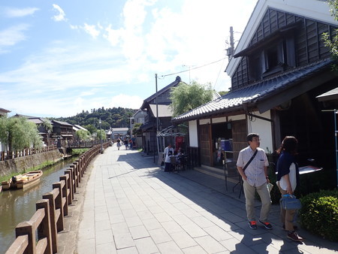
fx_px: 244
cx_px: 169
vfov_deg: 54.9
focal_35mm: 25
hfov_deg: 69.4
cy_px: 127
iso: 100
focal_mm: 4.5
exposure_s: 1/800
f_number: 2.8
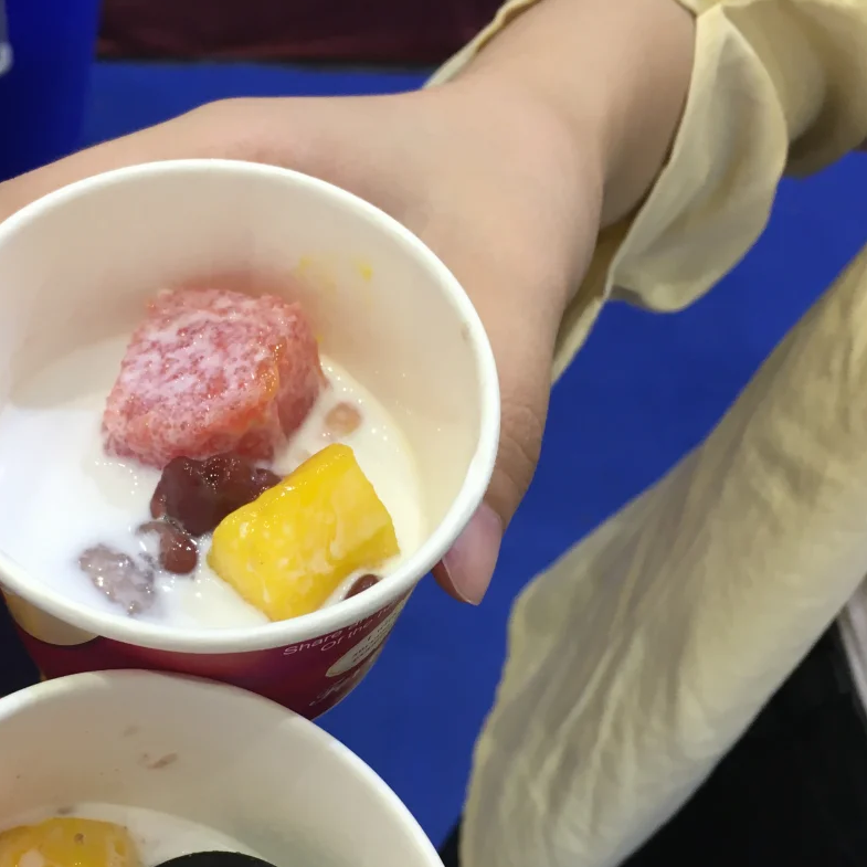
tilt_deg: -52.1
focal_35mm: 47
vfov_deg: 35.9
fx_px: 1332
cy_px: 538
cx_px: 285
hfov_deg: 35.7
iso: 64
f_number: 2.2
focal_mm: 4.15
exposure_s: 1/33
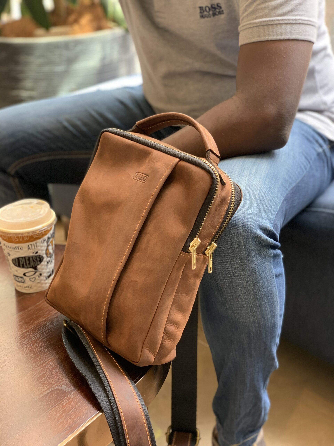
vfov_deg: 36.8
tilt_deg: -25.3
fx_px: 669
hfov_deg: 28.0
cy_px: 223
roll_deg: +1.9
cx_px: 167
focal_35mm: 52
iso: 125
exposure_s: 1/99
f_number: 2.4
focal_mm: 6
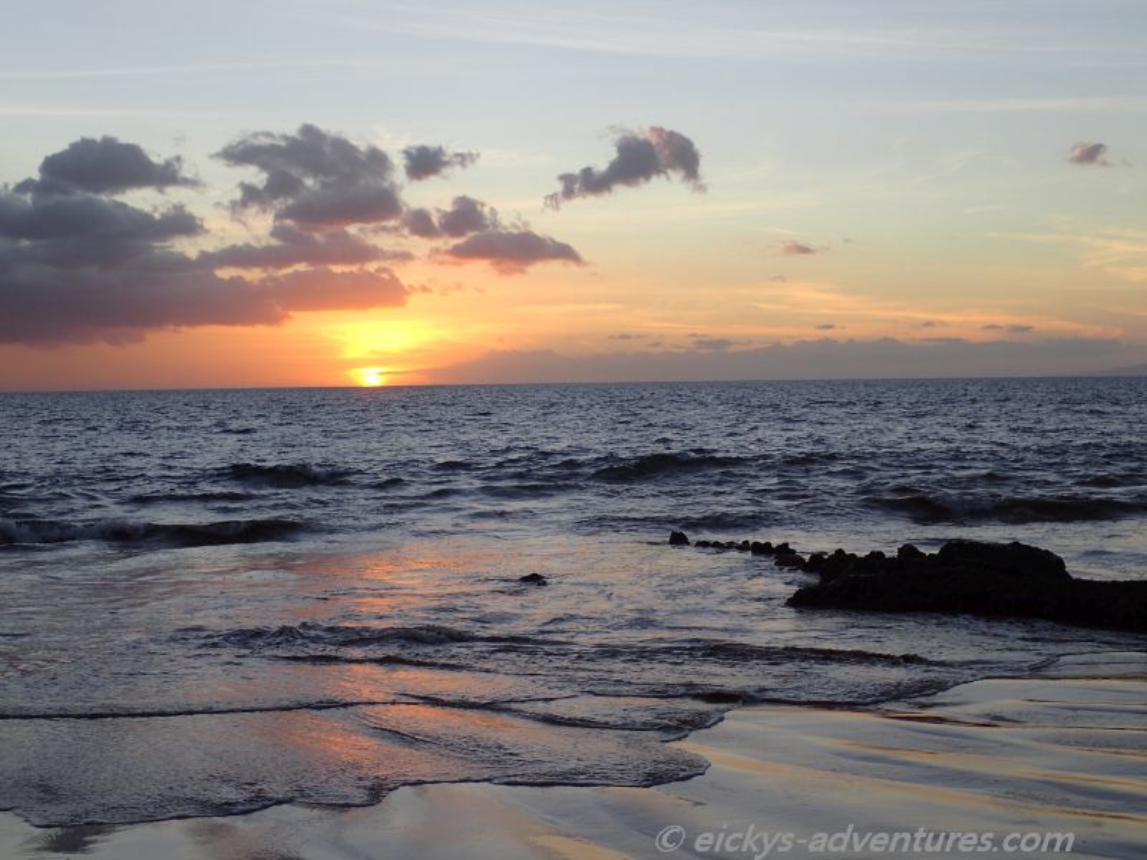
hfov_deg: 36.2
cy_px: 430
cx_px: 574
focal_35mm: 53
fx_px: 1756
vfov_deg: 27.5
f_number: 4.5
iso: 100
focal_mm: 9.61
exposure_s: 1/160
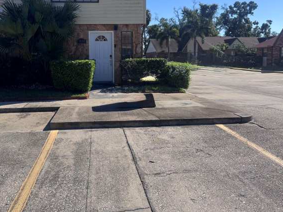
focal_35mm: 34
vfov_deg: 41.6
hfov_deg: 53.5
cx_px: 111
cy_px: 84
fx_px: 278
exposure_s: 1/5814
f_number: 1.78
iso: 80
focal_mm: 6.76
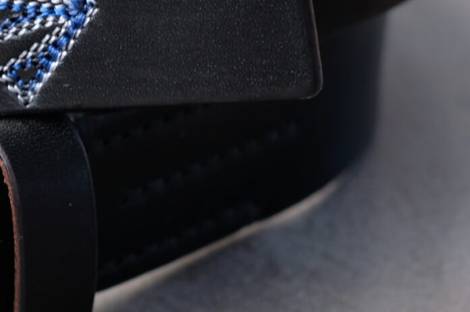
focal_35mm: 195
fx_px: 2544
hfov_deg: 10.4
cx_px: -54
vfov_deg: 7.0
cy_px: 139
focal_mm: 35
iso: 200
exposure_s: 1/60
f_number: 3.6
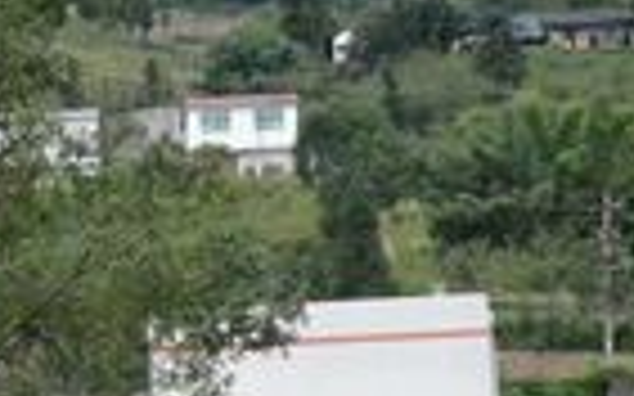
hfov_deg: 10.9
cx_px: -162
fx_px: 3261
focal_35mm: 189
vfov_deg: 6.9
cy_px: 439
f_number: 18
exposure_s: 1/2000
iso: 6400
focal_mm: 35
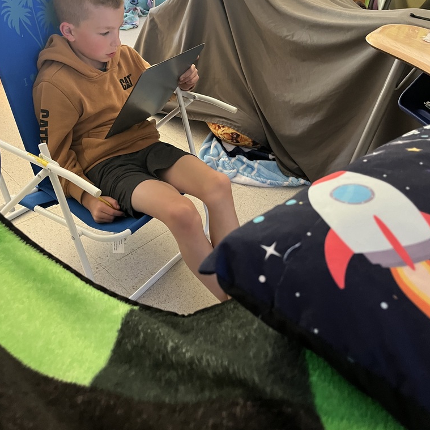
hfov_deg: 52.5
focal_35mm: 31
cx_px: 215
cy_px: 148
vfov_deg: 51.7
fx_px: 436
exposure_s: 1/41
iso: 500
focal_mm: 5.1
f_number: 1.6
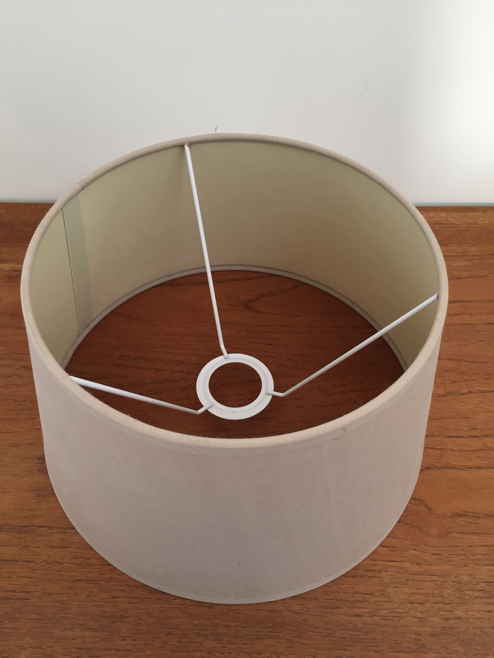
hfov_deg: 48.2
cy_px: 329
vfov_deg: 61.7
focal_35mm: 29
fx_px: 552
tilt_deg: -51.9
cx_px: 247
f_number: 2.2
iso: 80
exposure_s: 1/33
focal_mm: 4.15
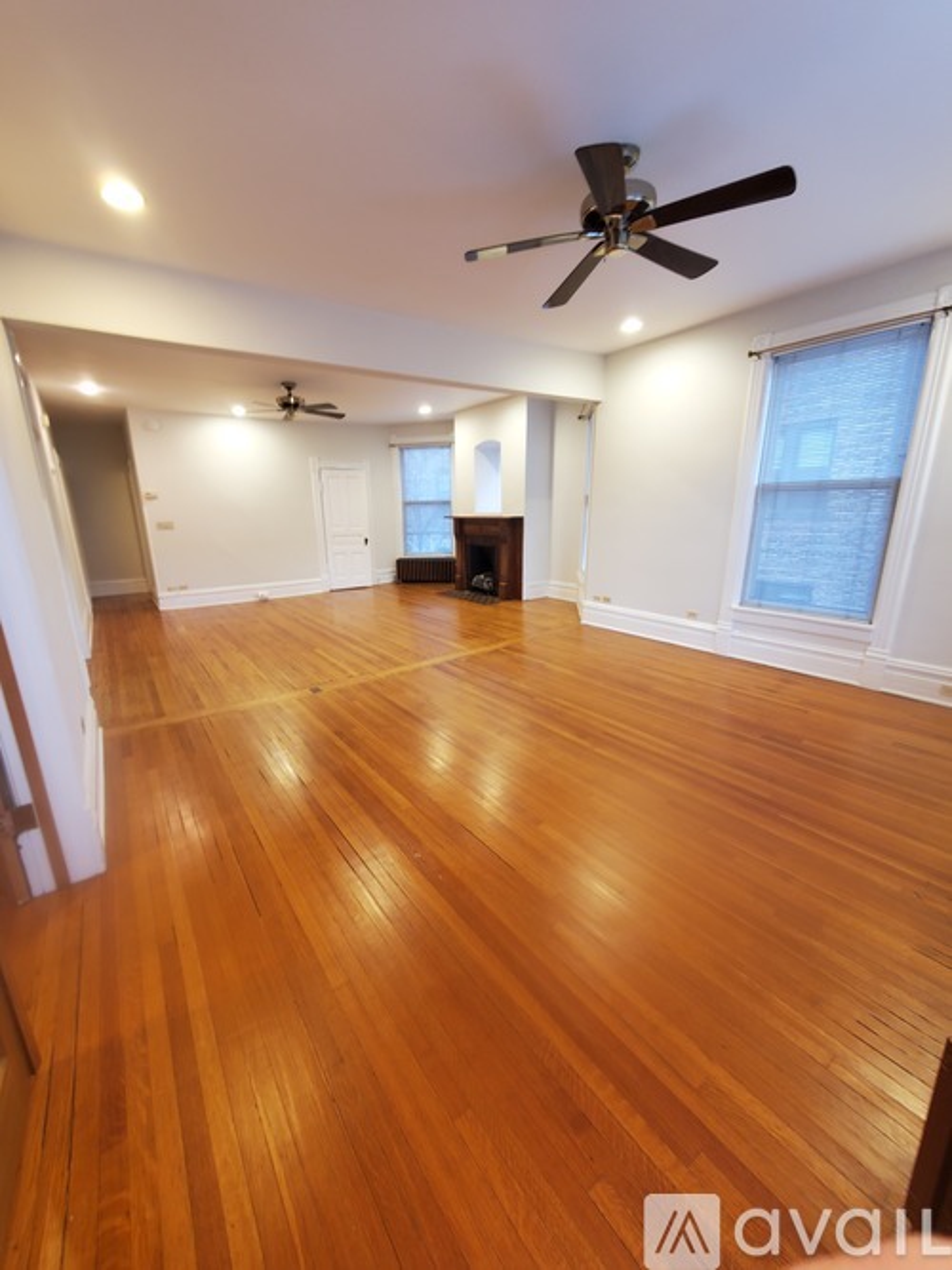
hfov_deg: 89.9
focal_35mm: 13
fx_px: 477
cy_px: 635
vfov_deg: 106.2
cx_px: 476
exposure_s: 1/8
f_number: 2.2
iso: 100
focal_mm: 1.8
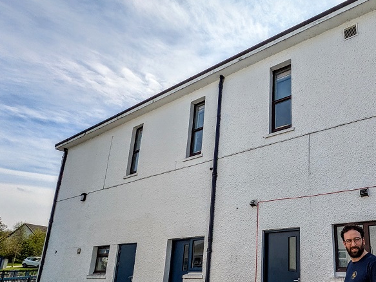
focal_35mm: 24
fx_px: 261
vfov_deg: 54.9
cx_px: 310
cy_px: 202
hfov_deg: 64.1
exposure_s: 1/2237
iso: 44
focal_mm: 1.83
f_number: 2.2
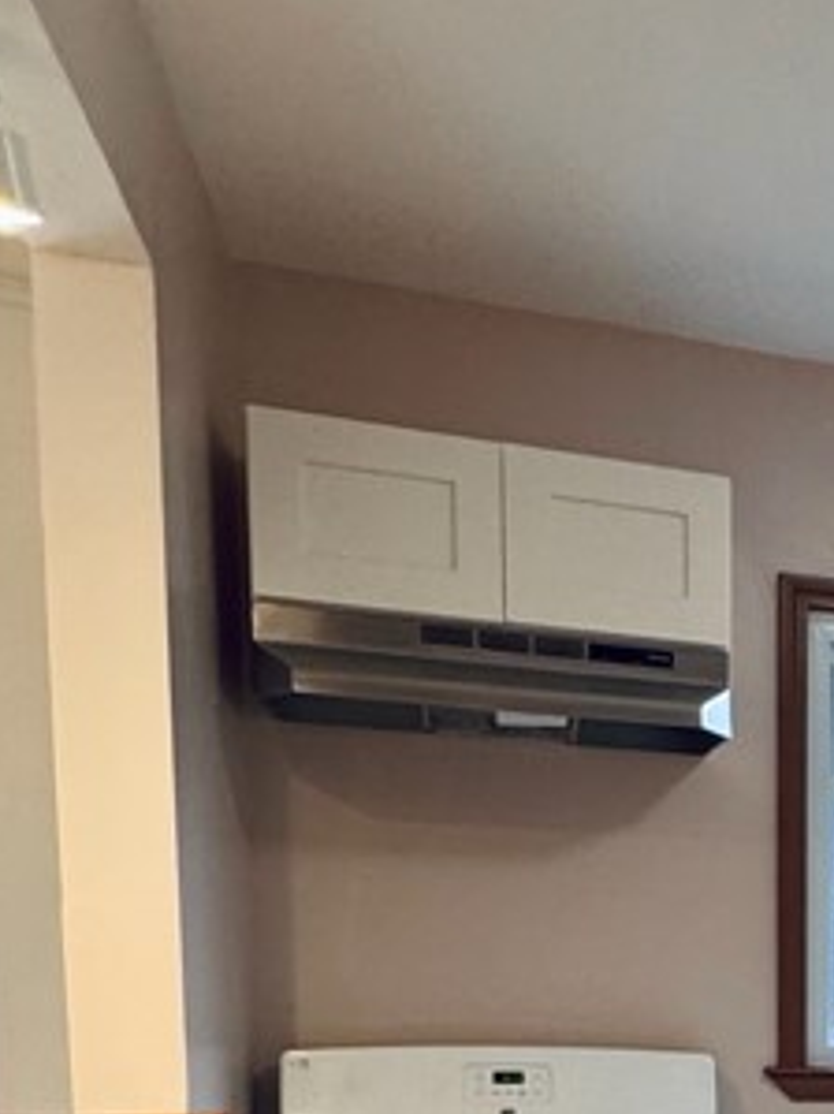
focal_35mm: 48
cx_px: 1177
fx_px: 1543
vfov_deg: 34.9
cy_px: 1181
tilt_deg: -7.8
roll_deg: +0.4
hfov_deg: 24.8
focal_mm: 2.22
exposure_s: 1/60
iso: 250
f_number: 2.2
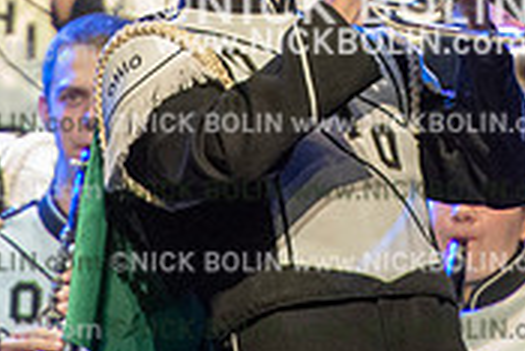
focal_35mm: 1322
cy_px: -87
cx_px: 339
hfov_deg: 1.6
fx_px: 19295
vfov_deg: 1.0
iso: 8000
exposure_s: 1/250
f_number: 5.6
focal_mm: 400
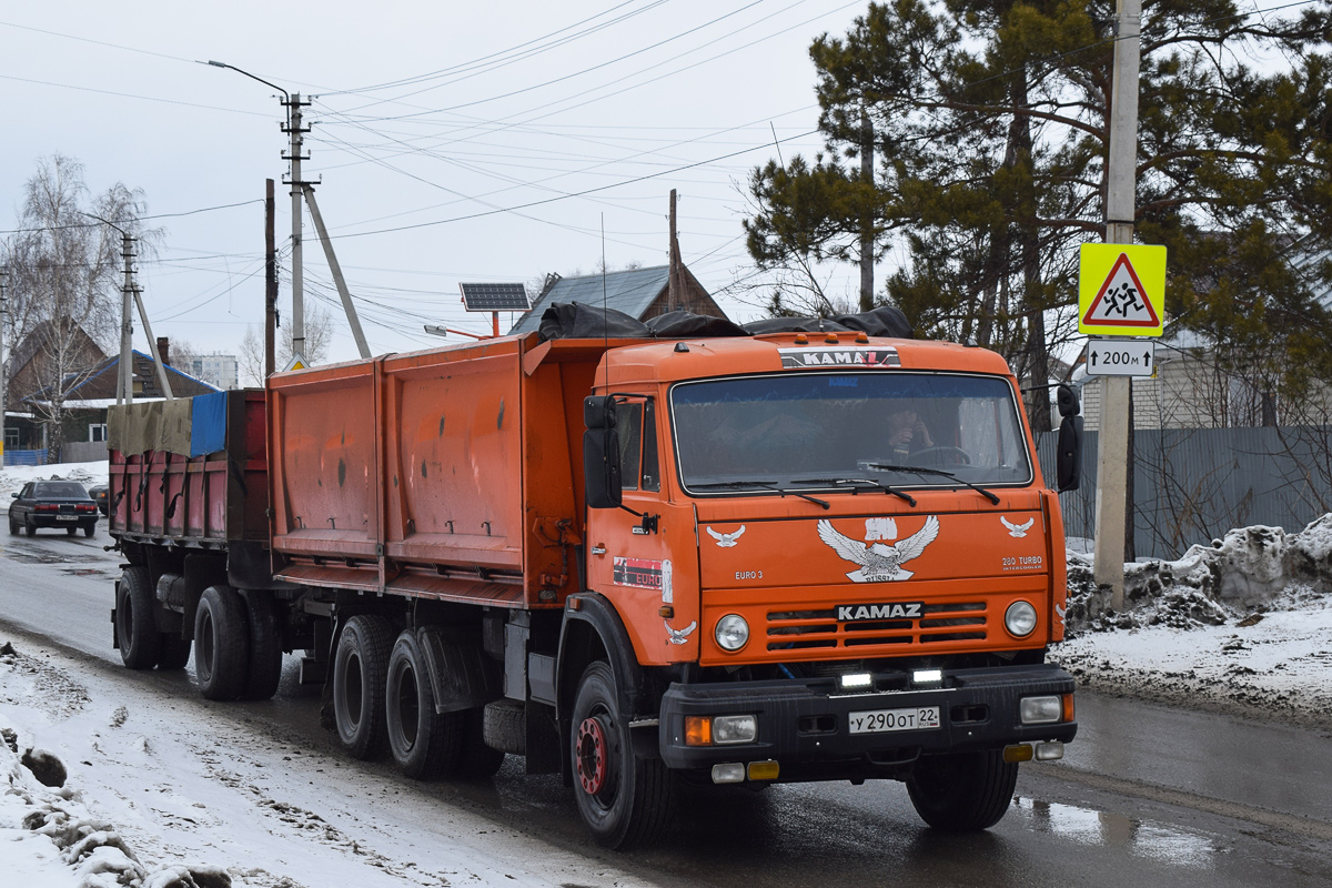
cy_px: 444
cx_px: 666
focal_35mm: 60
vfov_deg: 22.6
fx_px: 2220
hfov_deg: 33.4
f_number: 8
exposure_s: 1/250
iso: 200
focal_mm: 40
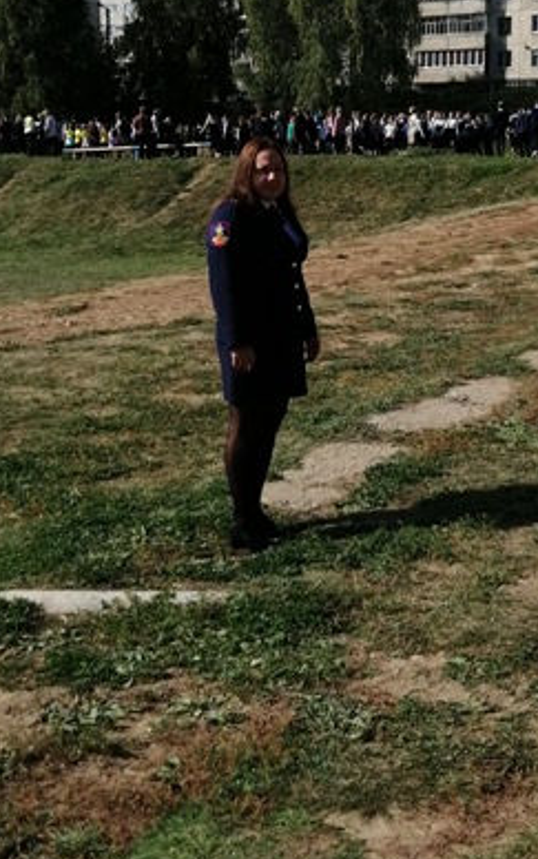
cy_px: 288
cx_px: 301
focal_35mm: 59
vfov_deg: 34.2
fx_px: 1382
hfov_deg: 22.0
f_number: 1.8
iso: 50
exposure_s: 1/1495
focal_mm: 3.88
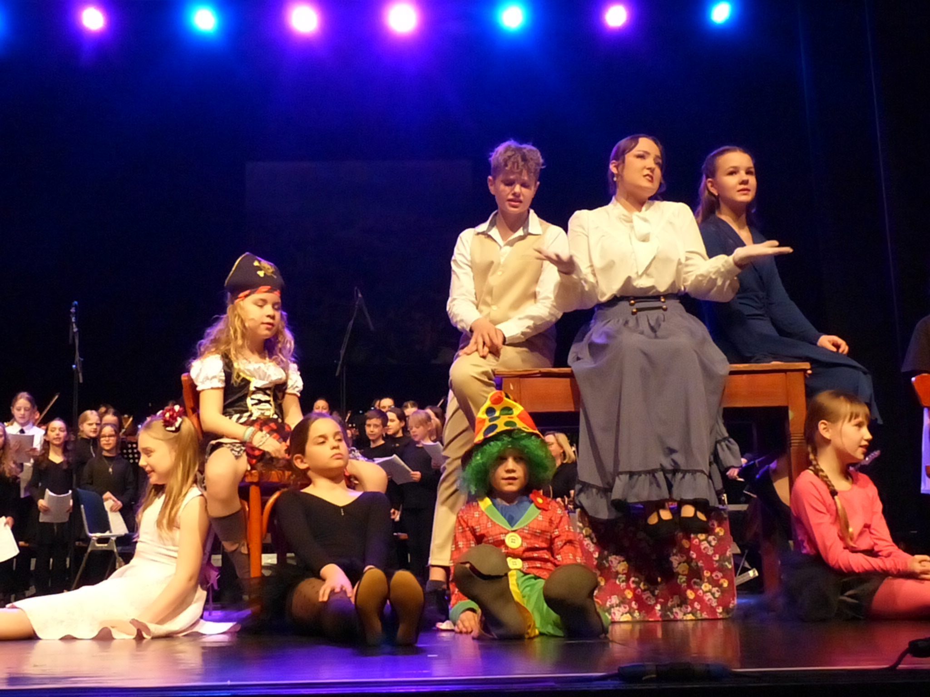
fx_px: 1209
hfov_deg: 42.1
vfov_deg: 32.2
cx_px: 465
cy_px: 348
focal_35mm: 45
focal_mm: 8.1
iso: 1600
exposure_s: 1/100
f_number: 3.5
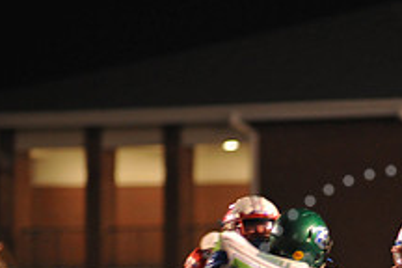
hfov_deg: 3.8
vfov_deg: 2.6
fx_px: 6007
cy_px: 340
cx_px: 409
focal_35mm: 538
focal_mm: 200
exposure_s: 1/125
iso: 1600
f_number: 3.3
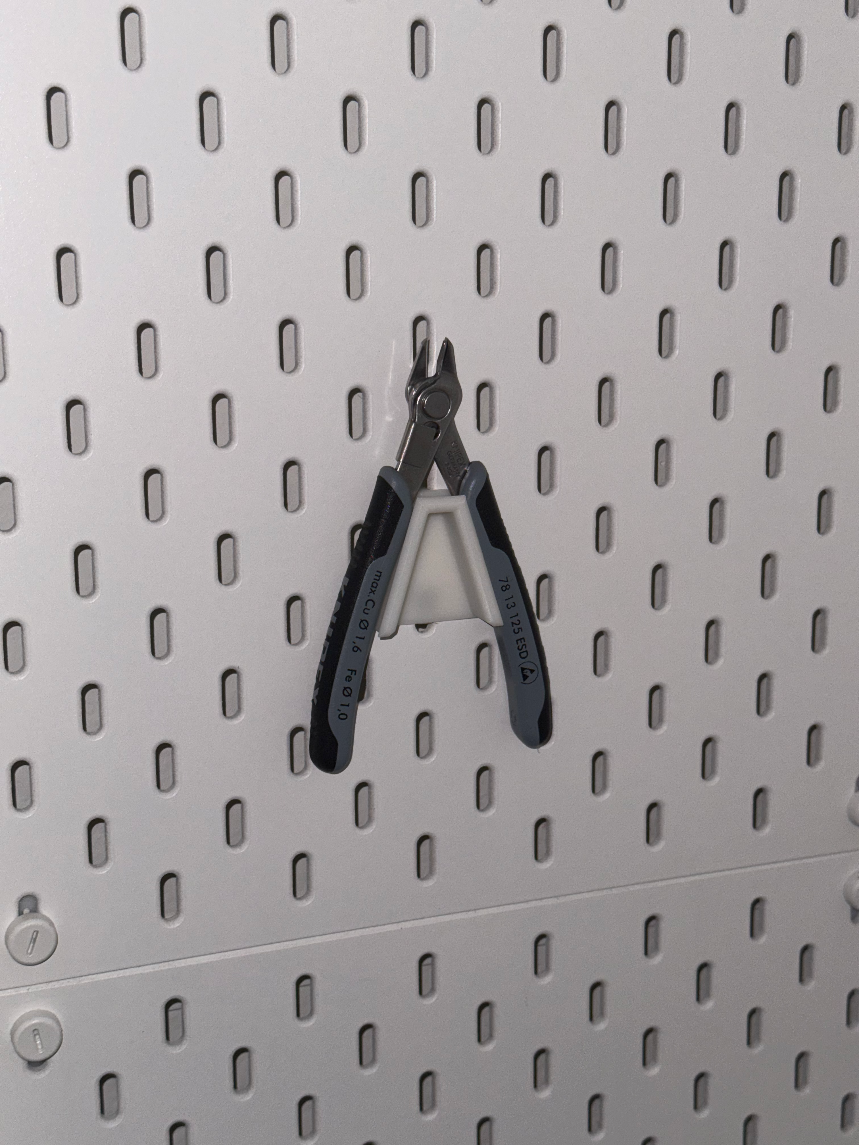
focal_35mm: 48
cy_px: 572
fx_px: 1588
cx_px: 430
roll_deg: -0.2
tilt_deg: -12.9
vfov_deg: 39.7
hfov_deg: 30.3
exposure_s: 1/51
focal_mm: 6.86
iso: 50
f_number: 1.78
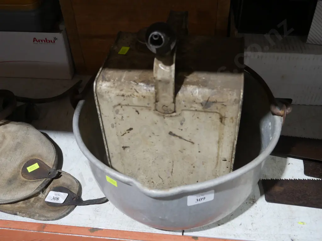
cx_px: 161
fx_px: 372
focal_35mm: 40
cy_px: 120
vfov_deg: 36.0
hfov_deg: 46.8
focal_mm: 20
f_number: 4.5
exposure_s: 1/60
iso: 800
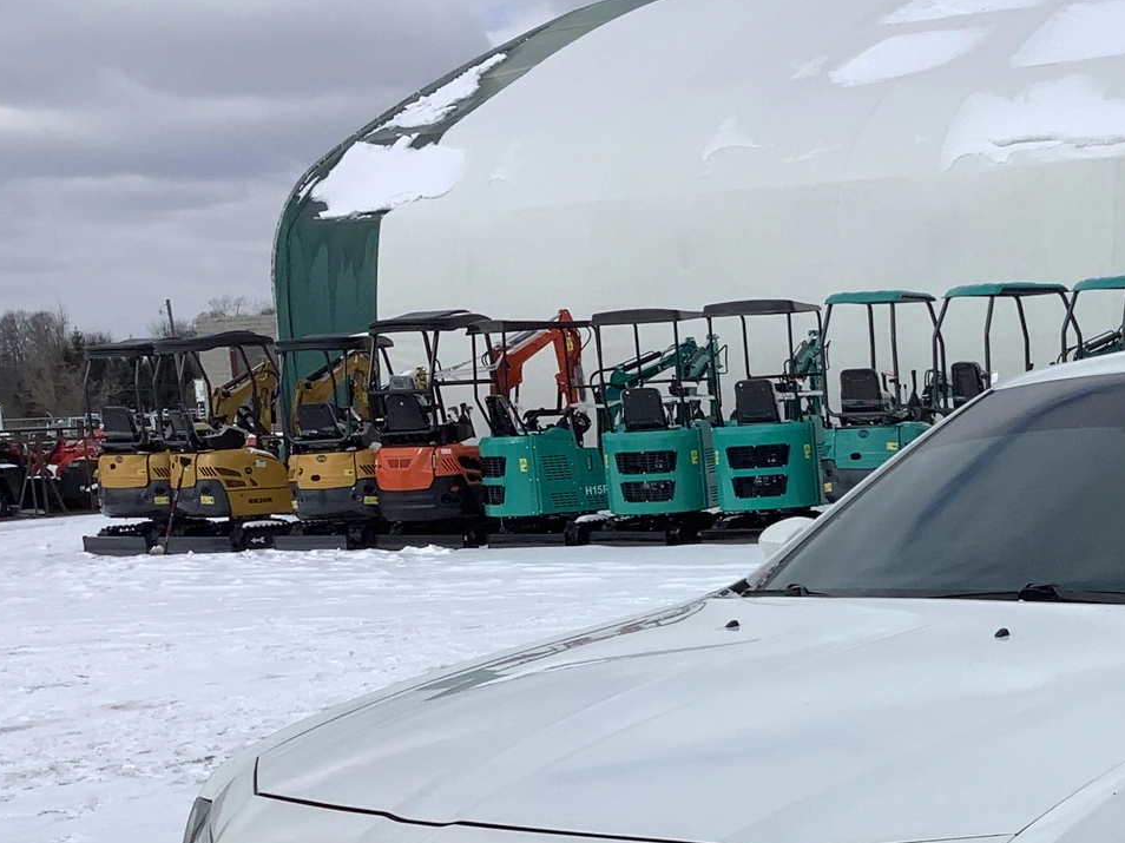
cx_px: 1092
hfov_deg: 28.2
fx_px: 2112
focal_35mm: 65
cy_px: 726
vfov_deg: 22.1
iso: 25
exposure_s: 1/2915
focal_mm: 3.3
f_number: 2.4
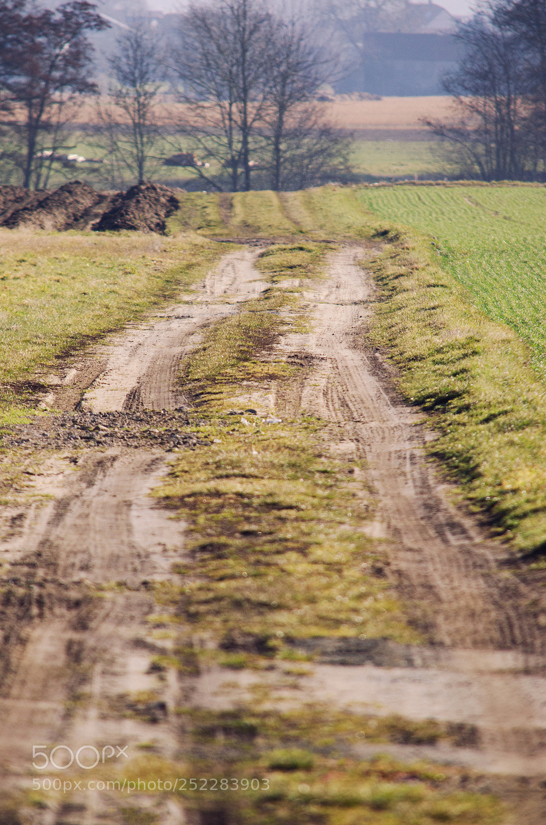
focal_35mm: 450
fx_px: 10288
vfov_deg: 4.6
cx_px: 273
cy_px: 412
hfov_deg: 3.0
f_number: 8
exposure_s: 1/1250
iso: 400
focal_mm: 300
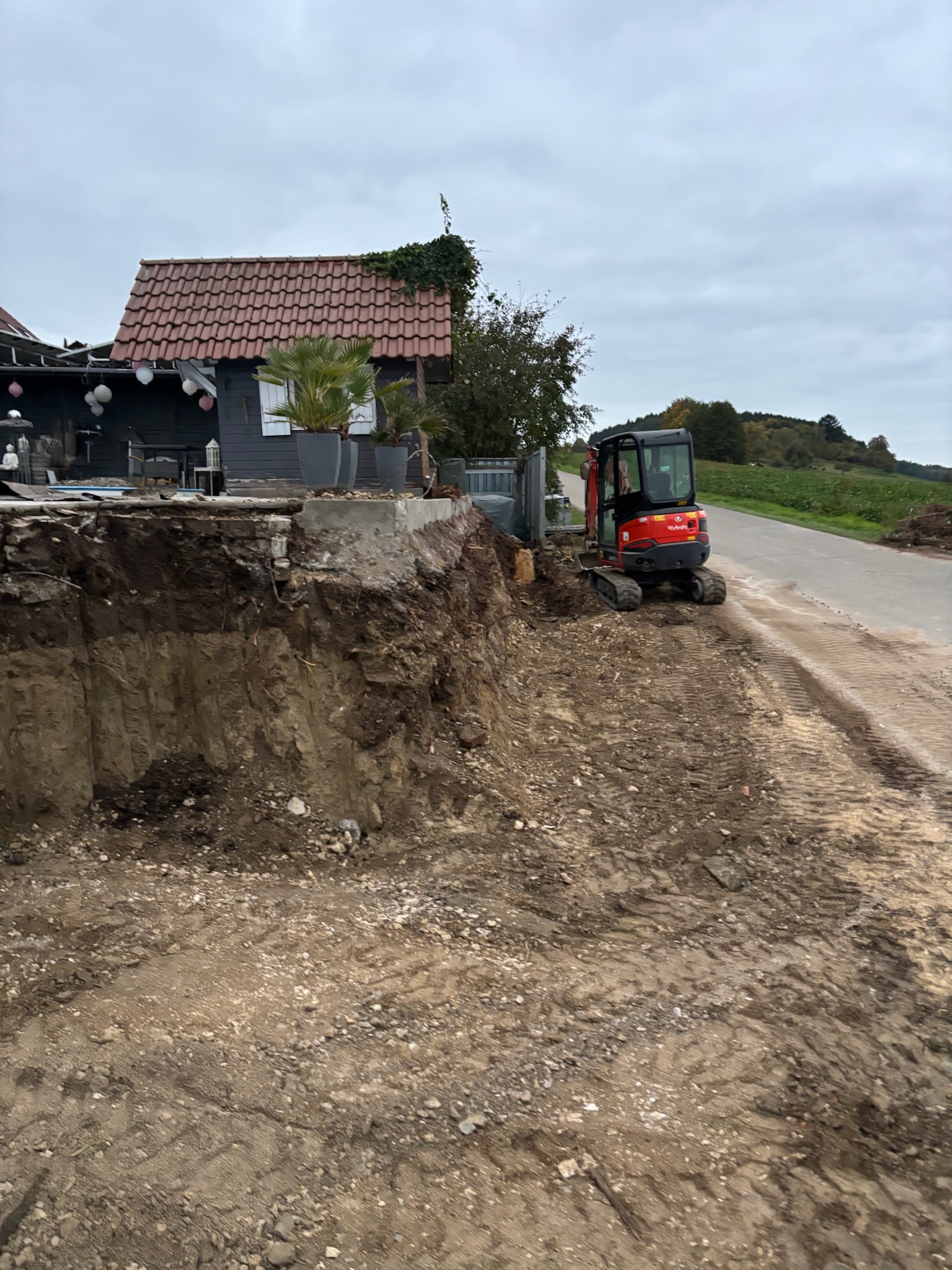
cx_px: 476
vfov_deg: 67.3
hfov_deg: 53.1
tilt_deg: -9.2
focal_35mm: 26
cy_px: 635
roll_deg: +2.0
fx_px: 953
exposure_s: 1/44
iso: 500
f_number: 1.6
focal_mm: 5.96
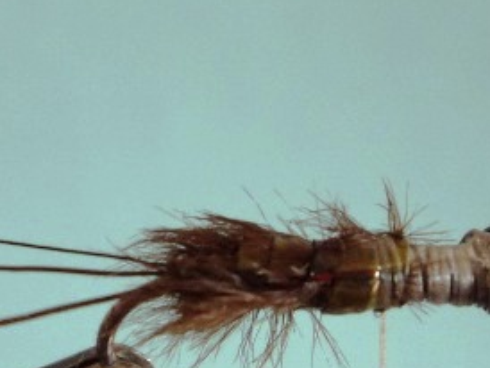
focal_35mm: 70
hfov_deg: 27.7
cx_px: 215
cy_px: 305
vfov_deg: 20.7
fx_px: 992
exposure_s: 1/30
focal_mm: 5.2
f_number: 3.3
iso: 125
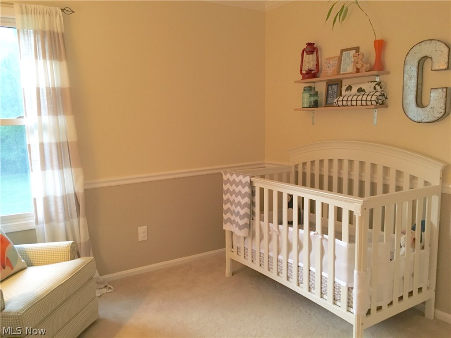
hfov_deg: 61.7
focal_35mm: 29
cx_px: 226
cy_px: 169
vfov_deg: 48.2
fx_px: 378
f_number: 2.2
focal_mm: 4.15
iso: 200
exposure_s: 1/17
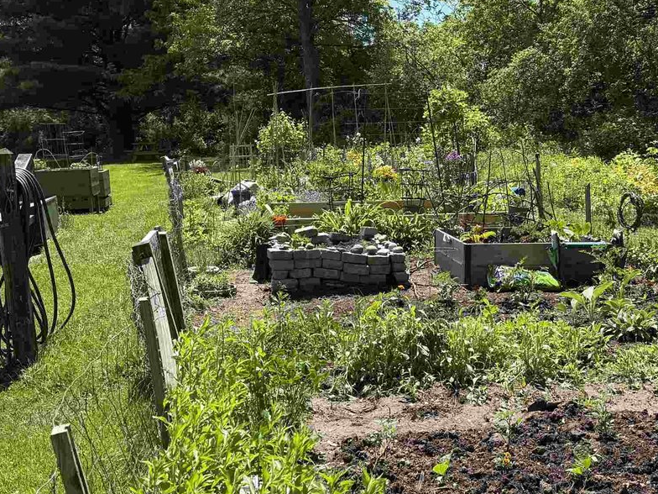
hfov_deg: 38.7
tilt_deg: -9.1
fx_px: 931
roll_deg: -0.1
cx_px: 410
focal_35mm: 49
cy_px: 257
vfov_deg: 29.7
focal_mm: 6.76
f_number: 1.78
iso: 80
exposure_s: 1/2525
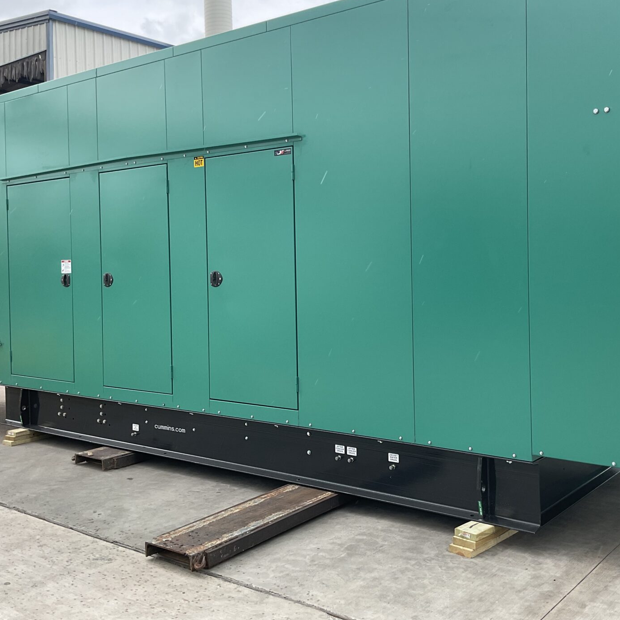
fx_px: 770
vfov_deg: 43.8
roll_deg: +2.0
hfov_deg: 43.8
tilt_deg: -1.1
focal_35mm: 38
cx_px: 351
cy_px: 283
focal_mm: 3
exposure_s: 1/397
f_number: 1.8
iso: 16
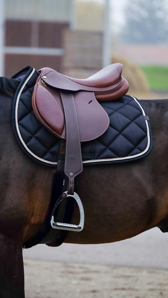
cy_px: 149
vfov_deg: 7.0
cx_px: 69
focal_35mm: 309
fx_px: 2448
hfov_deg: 3.9
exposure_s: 1/180
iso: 800
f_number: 4
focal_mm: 196
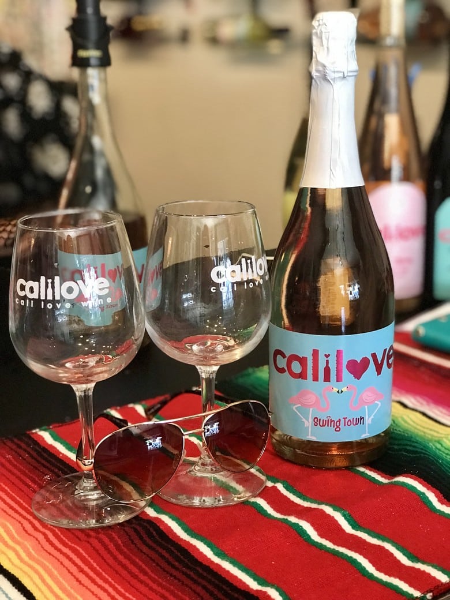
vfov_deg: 33.8
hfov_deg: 25.7
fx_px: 988
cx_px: 225
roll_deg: +1.0
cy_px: 300
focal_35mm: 57
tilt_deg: -15.9
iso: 400
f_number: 2.8
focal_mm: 6.6
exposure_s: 1/60
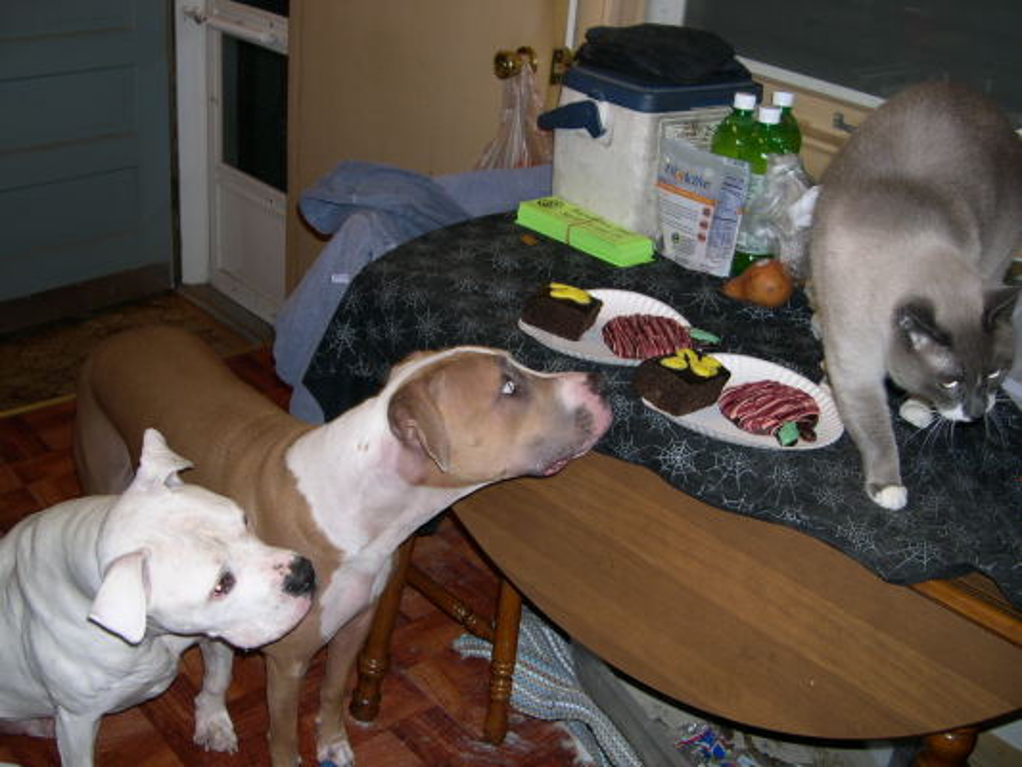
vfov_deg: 37.7
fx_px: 1122
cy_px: 384
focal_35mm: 38
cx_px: 511
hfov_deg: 49.0
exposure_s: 1/60
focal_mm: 8
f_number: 2.8
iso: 100
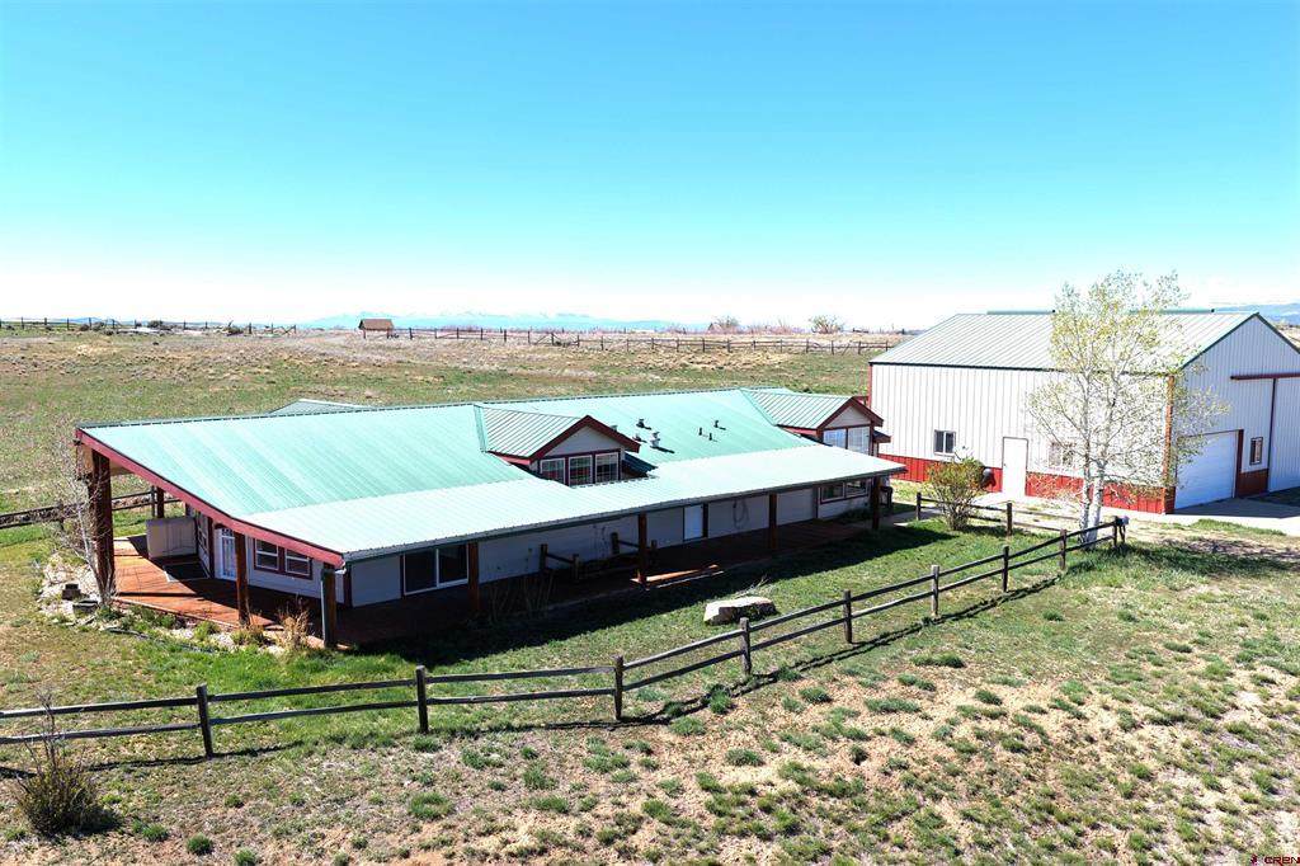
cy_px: 433
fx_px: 1011
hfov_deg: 65.5
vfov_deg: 46.4
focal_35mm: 28
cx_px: 650
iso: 160
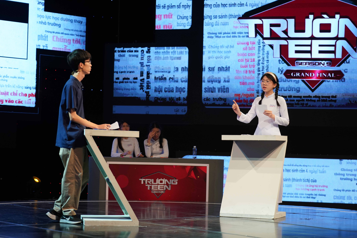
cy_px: 119
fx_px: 863
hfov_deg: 23.4
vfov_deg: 15.7
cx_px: 178
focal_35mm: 87
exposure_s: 1/500
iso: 2000
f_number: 2.8
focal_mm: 87
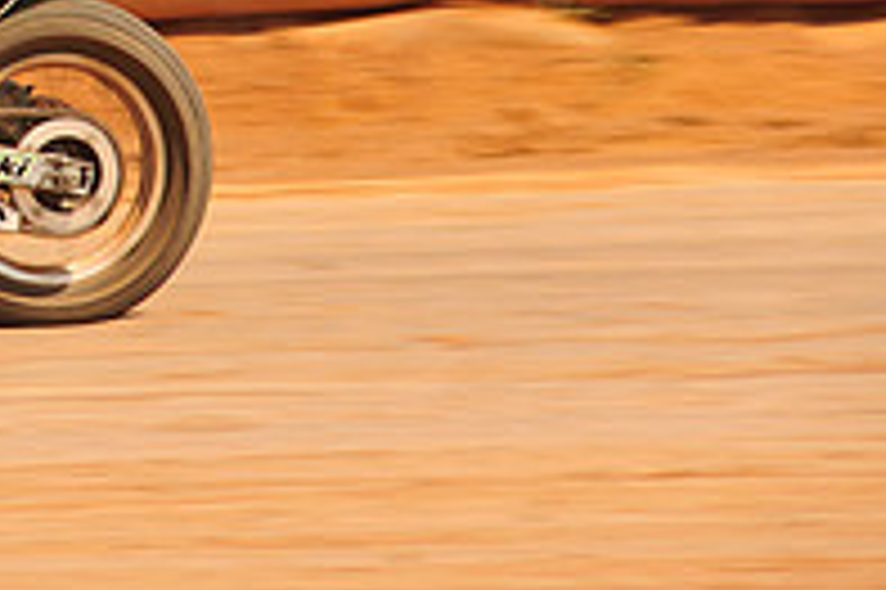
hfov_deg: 3.5
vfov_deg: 2.3
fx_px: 14484
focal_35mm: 589
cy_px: -189
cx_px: -279
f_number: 9
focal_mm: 200
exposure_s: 1/400
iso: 200
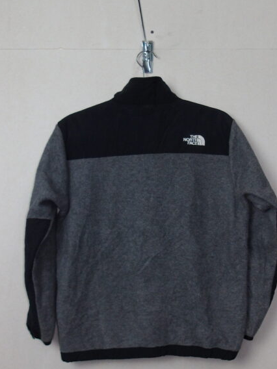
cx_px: 140
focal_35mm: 38
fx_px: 405
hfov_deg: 37.7
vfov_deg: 48.7
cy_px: 219
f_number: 3
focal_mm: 4.9
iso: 200
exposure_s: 1/60
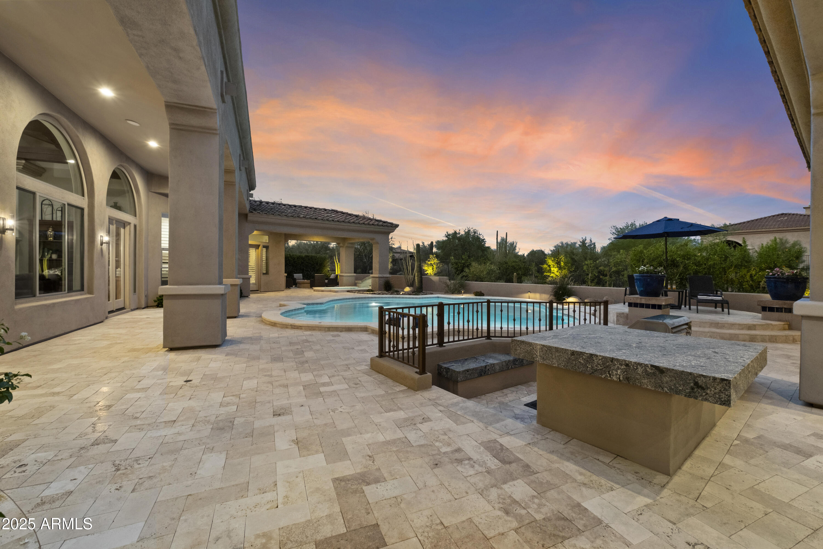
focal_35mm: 15
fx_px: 343
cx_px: 412
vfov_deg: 77.3
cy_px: 274
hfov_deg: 100.4
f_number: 6.4
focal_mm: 10
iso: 800
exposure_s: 1.4
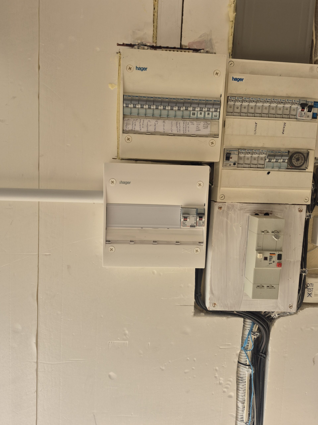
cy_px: 212
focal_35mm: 23
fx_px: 282
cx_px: 159
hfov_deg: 58.9
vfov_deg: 73.9
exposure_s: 1/354
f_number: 1.8
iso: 25
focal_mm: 5.4
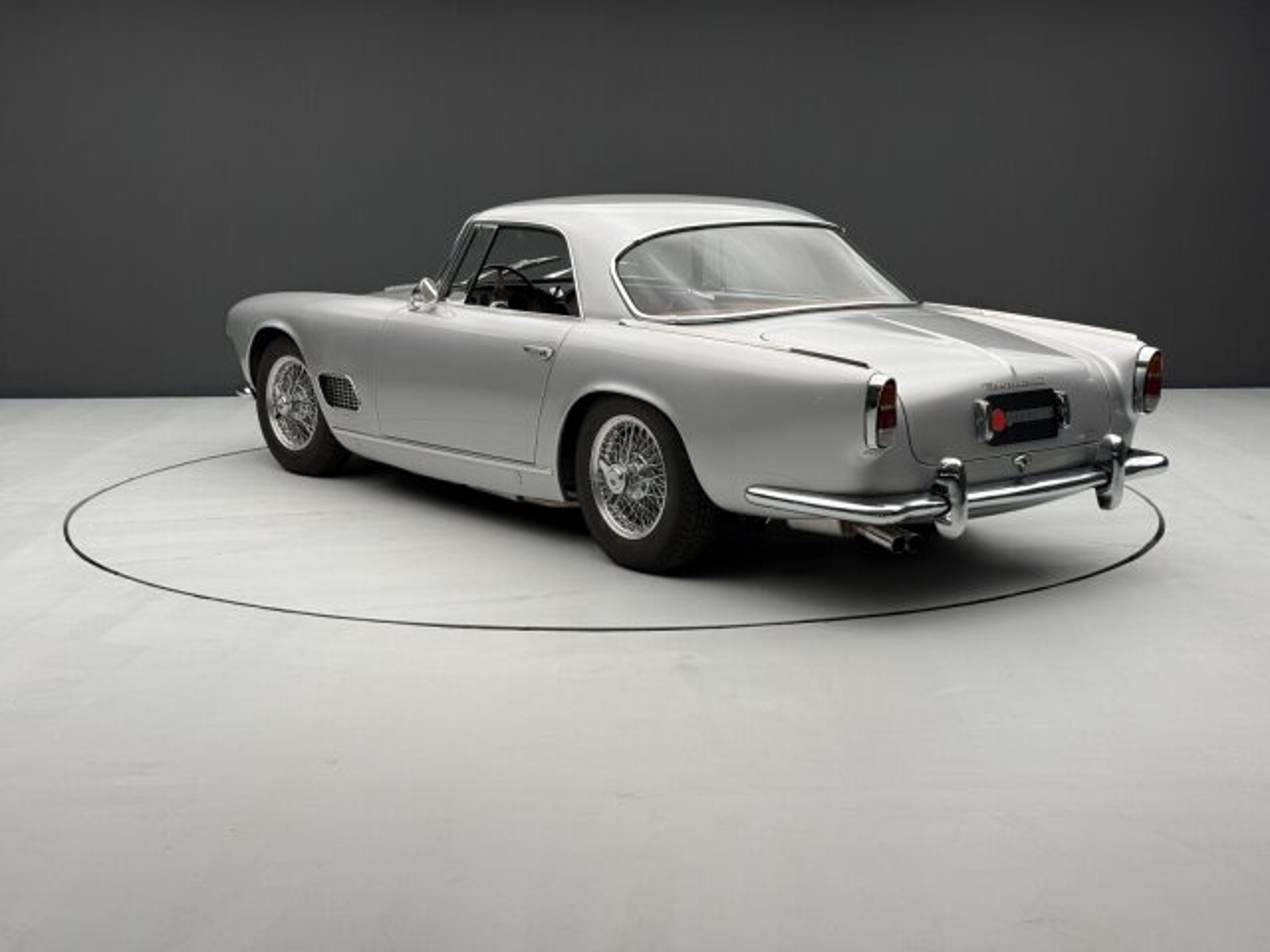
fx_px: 1761
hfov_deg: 39.7
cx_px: 635
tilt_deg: -9.7
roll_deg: +0.2
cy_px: 476
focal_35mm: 48
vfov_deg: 30.3
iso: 80
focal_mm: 6.76
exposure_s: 1/99
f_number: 1.78
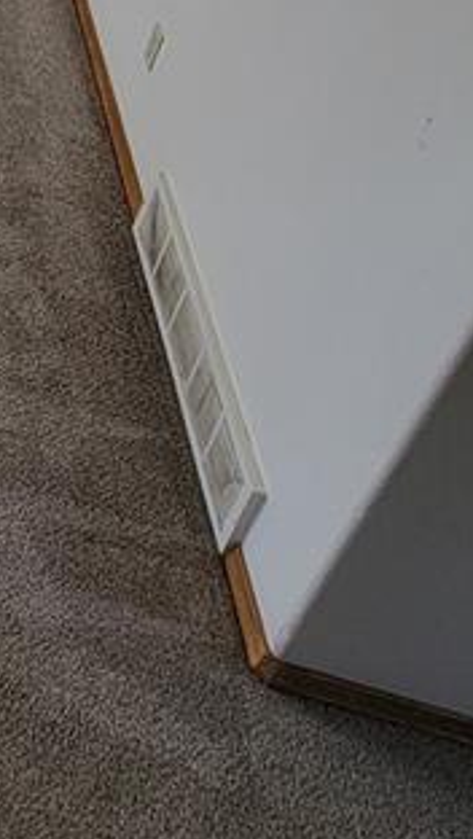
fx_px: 1090
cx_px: -434
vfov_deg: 30.3
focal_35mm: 49
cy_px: -323
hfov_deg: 18.1
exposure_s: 1/142
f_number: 2.2
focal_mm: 2.2
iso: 50
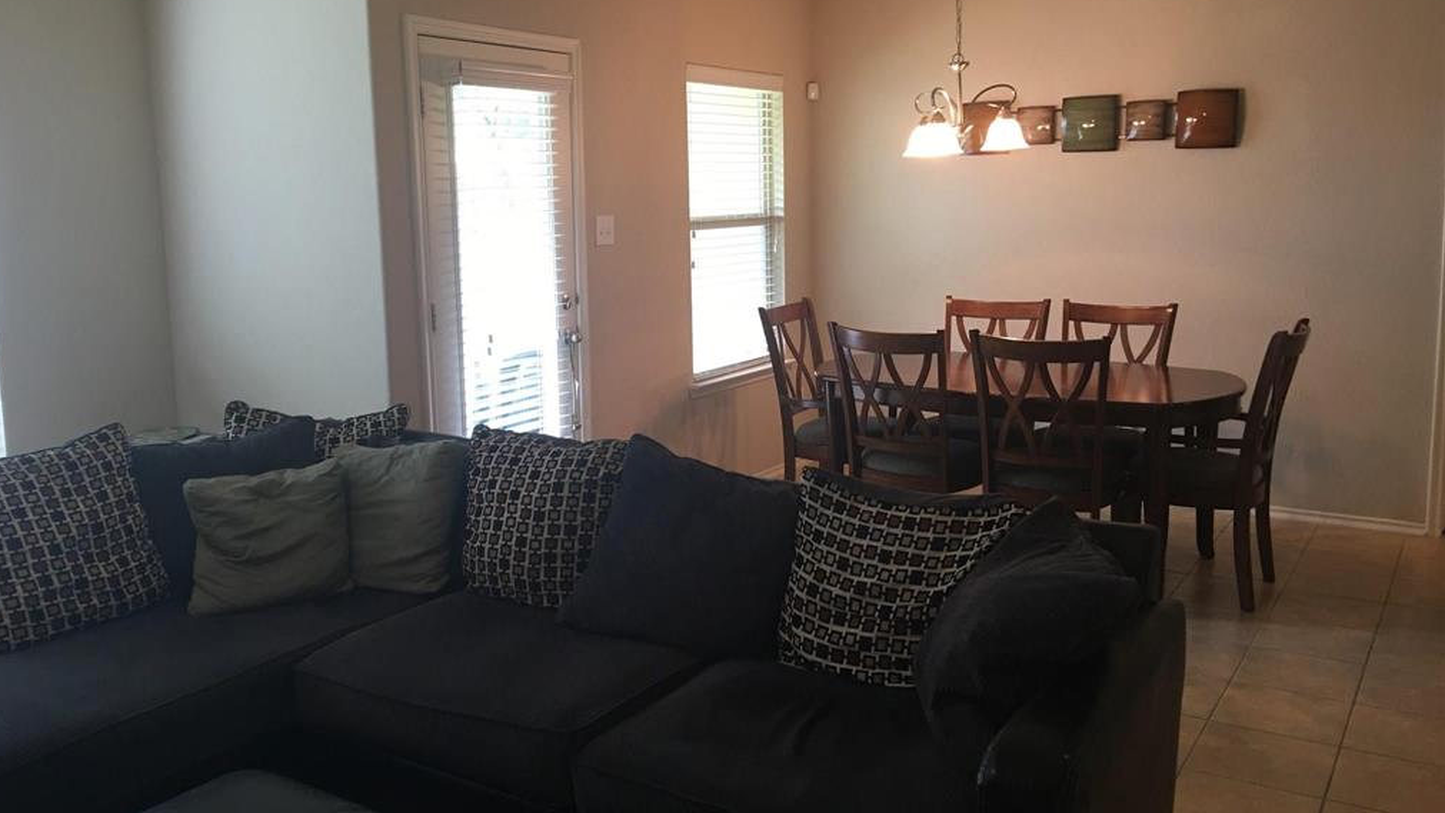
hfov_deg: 61.0
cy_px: 367
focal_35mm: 32
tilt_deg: -7.9
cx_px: 715
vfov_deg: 36.7
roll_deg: +0.7
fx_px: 1226
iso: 50
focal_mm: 4.15
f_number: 2.2
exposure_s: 1/15
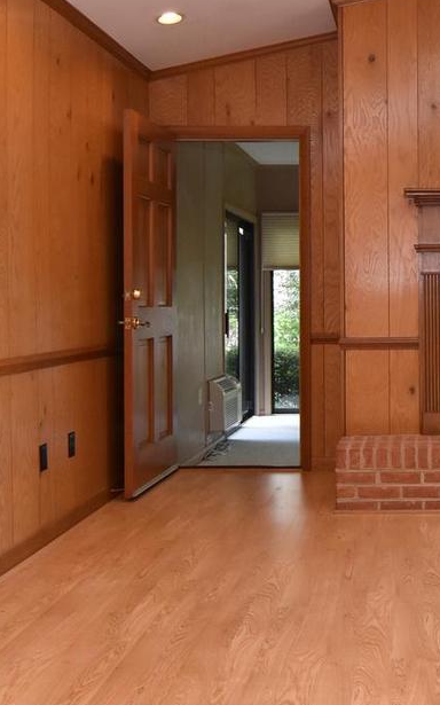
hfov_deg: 28.4
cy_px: 301
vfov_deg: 46.1
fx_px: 826
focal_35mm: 43
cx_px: 418
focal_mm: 12
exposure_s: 1/60
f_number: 8
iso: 800
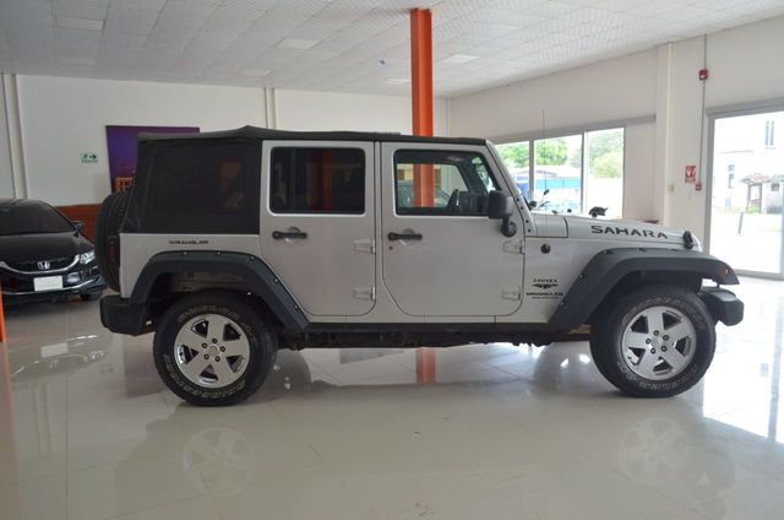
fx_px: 587
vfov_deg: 47.7
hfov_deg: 67.5
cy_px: 260
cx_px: 392
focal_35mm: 27
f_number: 4.5
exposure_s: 1/100
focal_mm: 18
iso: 500
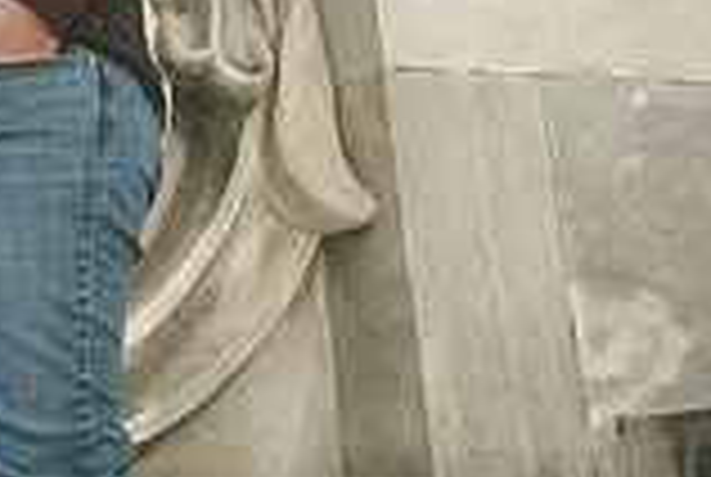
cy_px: -231
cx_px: -406
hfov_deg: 13.2
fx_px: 2869
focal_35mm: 145
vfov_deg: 9.3
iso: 400
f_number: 4
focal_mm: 38
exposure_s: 1/3200
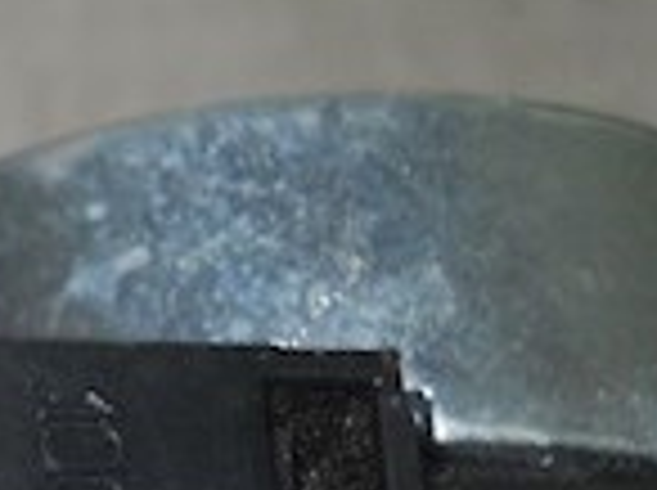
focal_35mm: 211
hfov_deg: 8.9
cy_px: 688
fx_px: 3998
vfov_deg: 6.9
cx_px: -626
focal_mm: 7.88
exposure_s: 1/40
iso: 80
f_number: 5.8
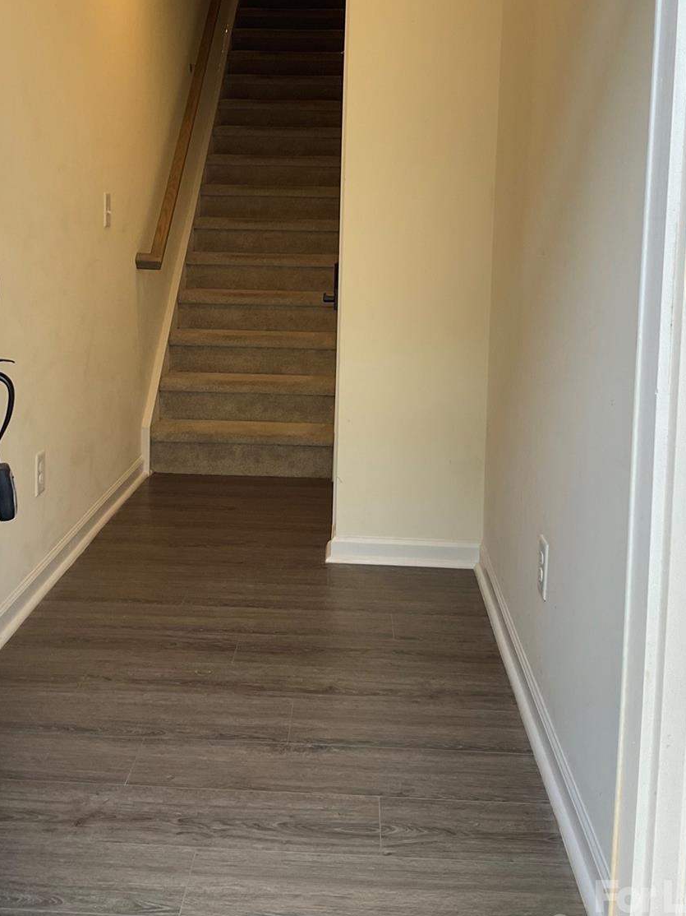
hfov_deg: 35.9
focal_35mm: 40
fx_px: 1057
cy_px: 340
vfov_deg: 46.4
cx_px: 300
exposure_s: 1/120
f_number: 1.8
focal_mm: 3
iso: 32
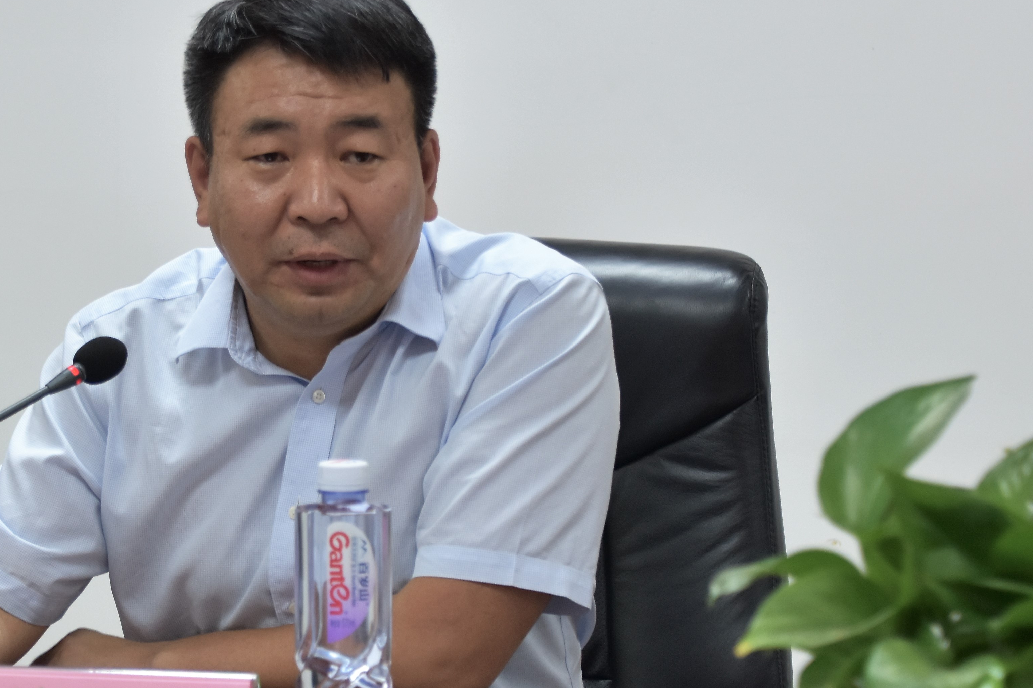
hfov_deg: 17.5
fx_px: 3357
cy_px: 334
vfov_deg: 11.7
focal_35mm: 117
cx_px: 376
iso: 640
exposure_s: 1/60
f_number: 4.2
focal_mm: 40
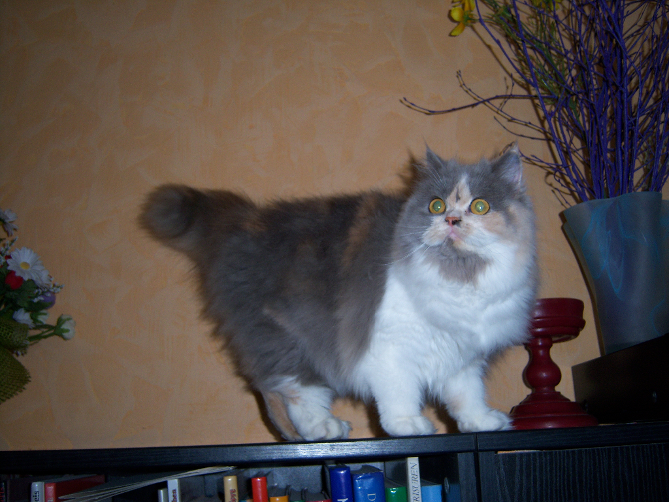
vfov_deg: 39.7
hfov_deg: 51.4
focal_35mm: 36
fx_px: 696
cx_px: 334
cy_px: 251
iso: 80
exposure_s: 1/60
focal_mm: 7.5
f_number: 2.8
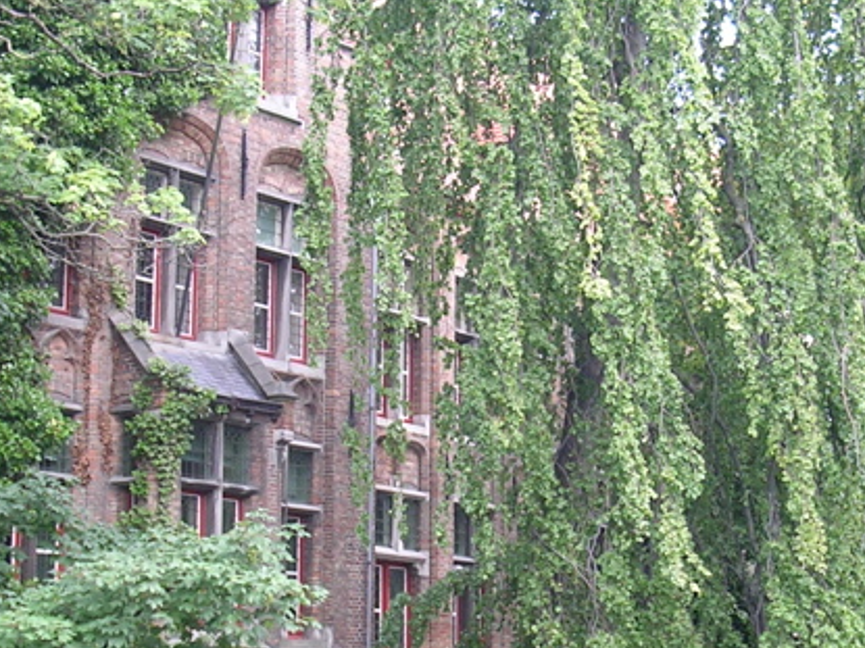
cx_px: 498
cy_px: 479
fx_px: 1924
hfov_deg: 25.3
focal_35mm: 77
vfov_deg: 19.0
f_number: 2.8
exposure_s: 1/67.3
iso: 50
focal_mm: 5.8
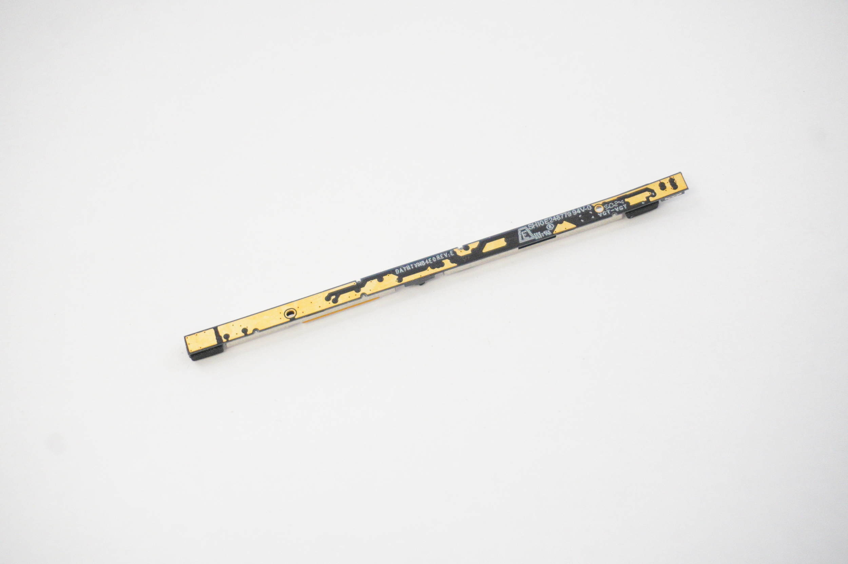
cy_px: 282
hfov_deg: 27.0
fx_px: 1765
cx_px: 424
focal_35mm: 75
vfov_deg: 18.1
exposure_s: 1/320
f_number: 5.6
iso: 6400
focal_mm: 50
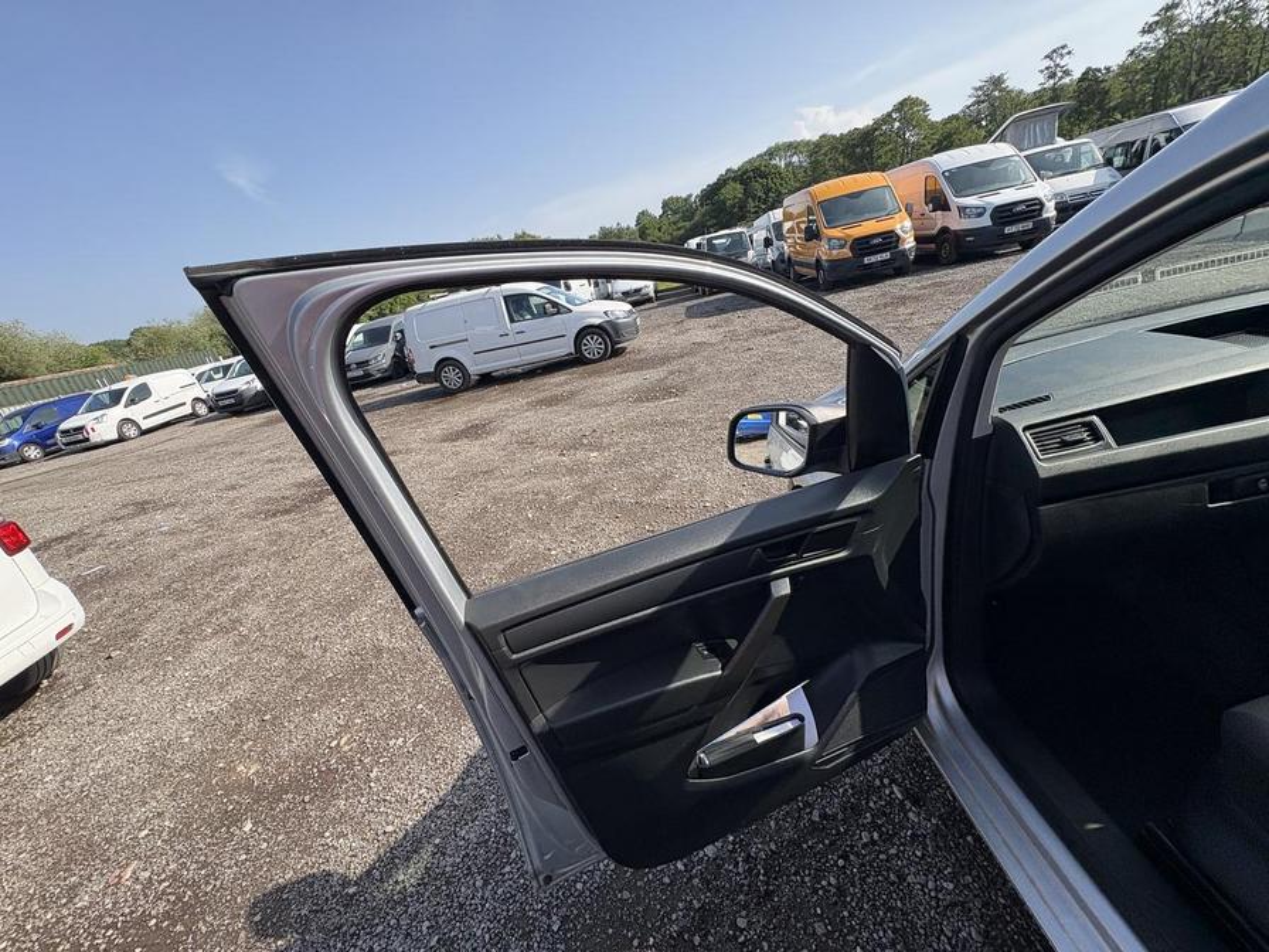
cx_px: 634
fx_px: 513
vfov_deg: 85.7
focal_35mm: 14
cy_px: 476
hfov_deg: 102.1
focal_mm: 2.22
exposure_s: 1/657
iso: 40
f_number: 2.2
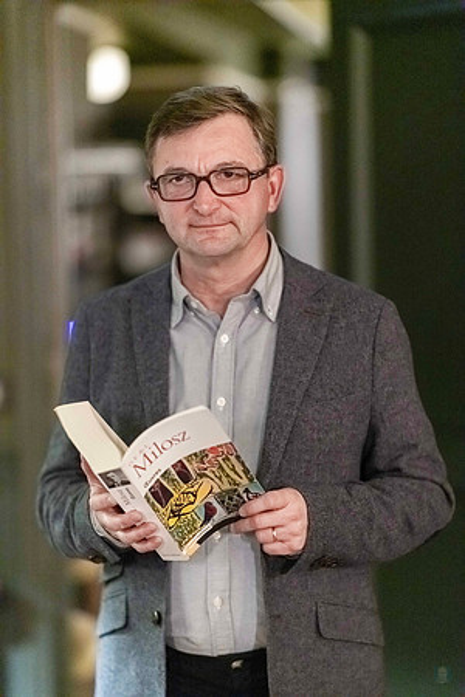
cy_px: 348
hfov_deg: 13.0
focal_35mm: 105
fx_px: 2034
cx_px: 232
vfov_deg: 19.5
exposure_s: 1/250
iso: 8000
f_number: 1.4
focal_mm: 105
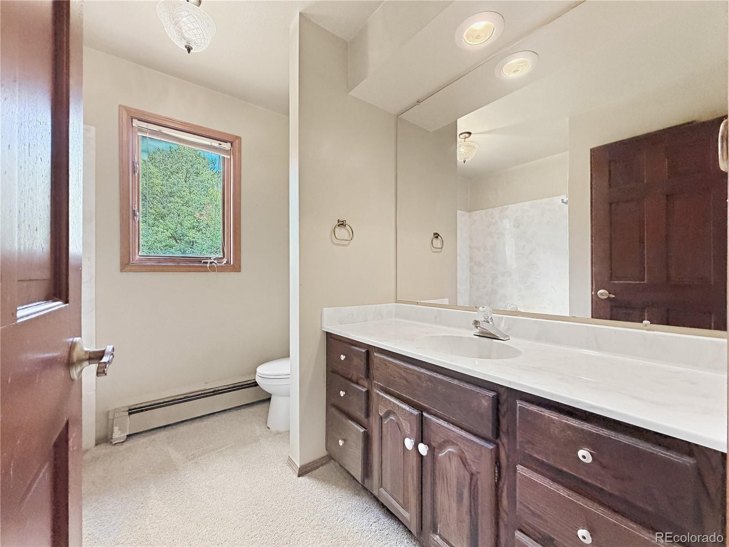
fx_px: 295
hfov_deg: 102.1
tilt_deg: +0.2
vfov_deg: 85.7
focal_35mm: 14
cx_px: 364
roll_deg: +0.4
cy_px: 274
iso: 200
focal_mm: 2.2
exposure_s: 1/60
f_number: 2.2
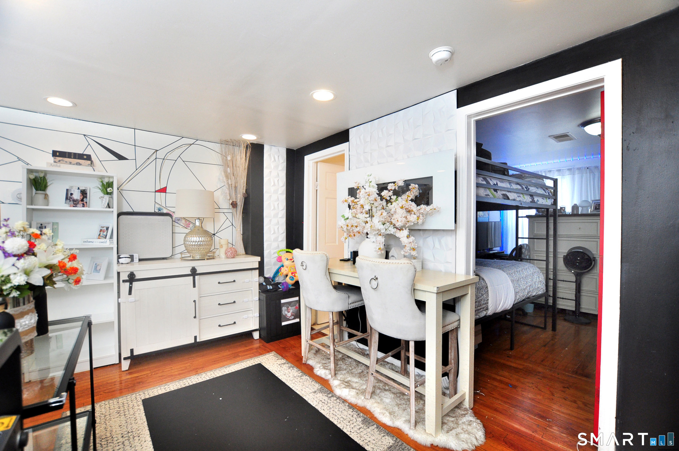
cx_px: 340
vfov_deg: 77.2
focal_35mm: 15
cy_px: 226
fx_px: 283
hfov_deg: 100.5
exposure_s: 1/100
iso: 640
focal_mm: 10
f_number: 4.5
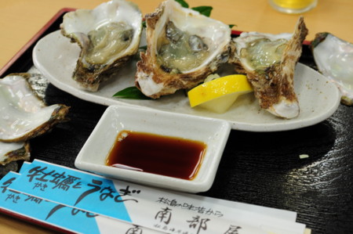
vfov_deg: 25.7
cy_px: 117
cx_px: 176
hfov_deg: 37.9
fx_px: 514
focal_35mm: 52
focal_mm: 35
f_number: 5.6
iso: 250
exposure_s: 1/25
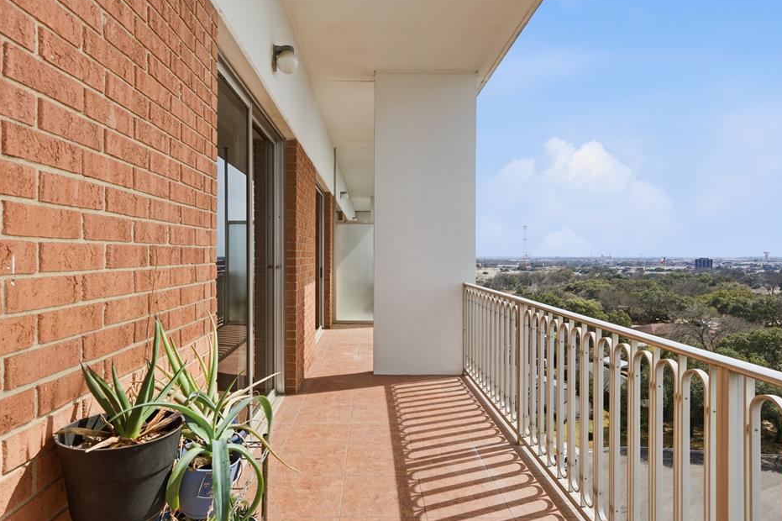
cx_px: 374
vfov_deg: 57.2
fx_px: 478
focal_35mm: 22
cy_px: 254
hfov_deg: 78.6
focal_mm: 20
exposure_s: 1/3200
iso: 250
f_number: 9
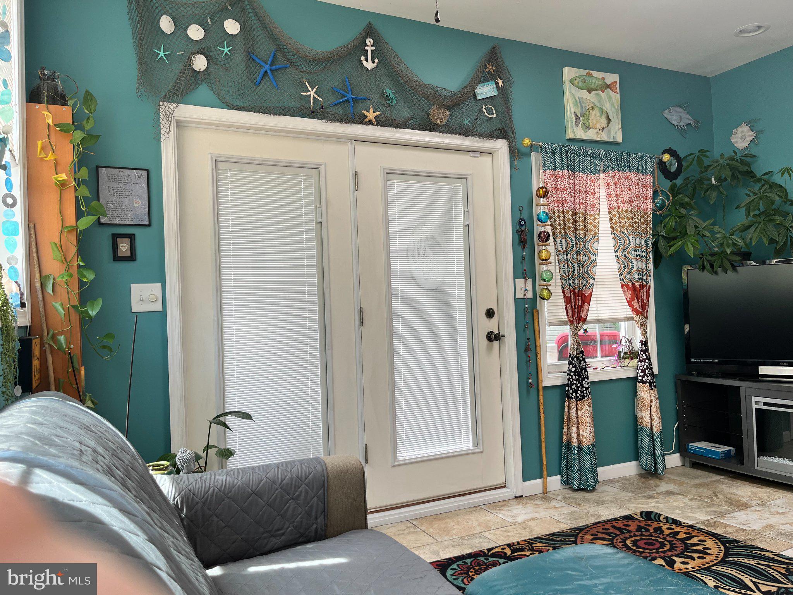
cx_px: 396
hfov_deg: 67.3
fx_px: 596
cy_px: 298
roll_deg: +3.0
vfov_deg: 53.1
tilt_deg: +0.3
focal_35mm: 26
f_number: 1.6
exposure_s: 1/124
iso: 32
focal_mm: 5.1
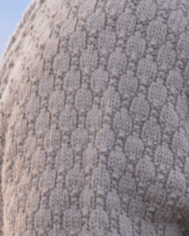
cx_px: 267
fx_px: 5652
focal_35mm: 809
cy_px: 489
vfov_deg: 2.4
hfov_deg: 1.9
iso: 800
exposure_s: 1/125
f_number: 4.2
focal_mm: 122
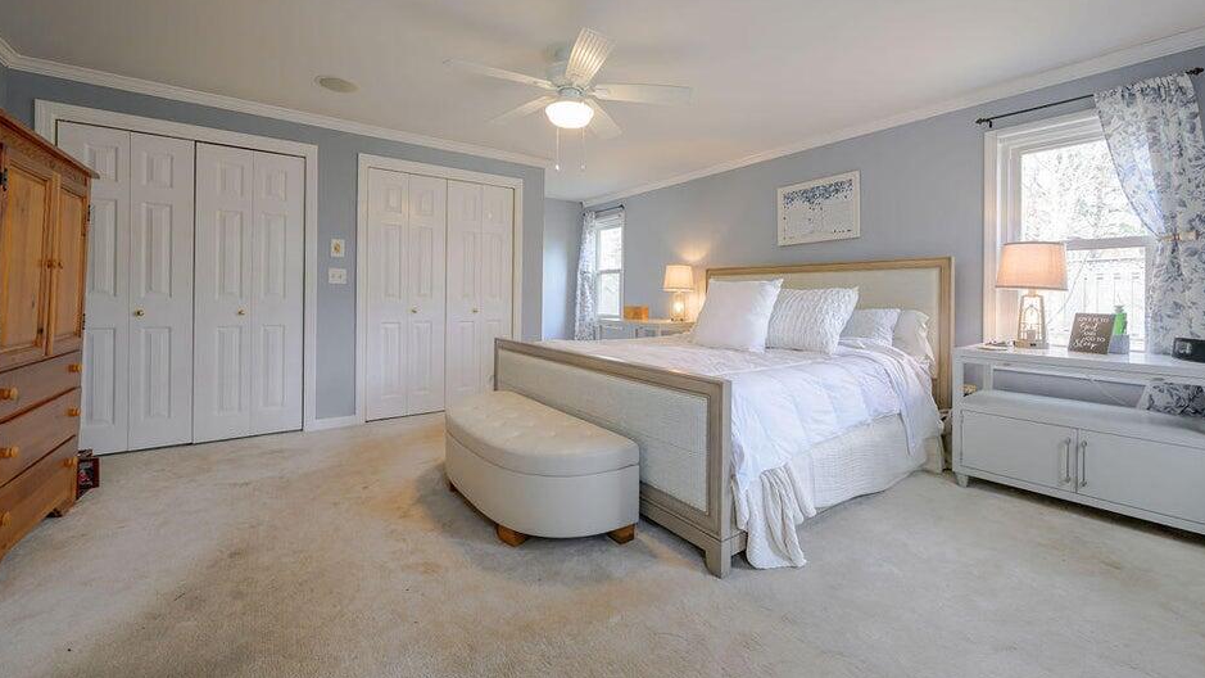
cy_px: 293
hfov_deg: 103.0
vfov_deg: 70.2
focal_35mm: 15
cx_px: 607
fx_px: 479
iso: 320
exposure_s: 1/20
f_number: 8
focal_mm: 14
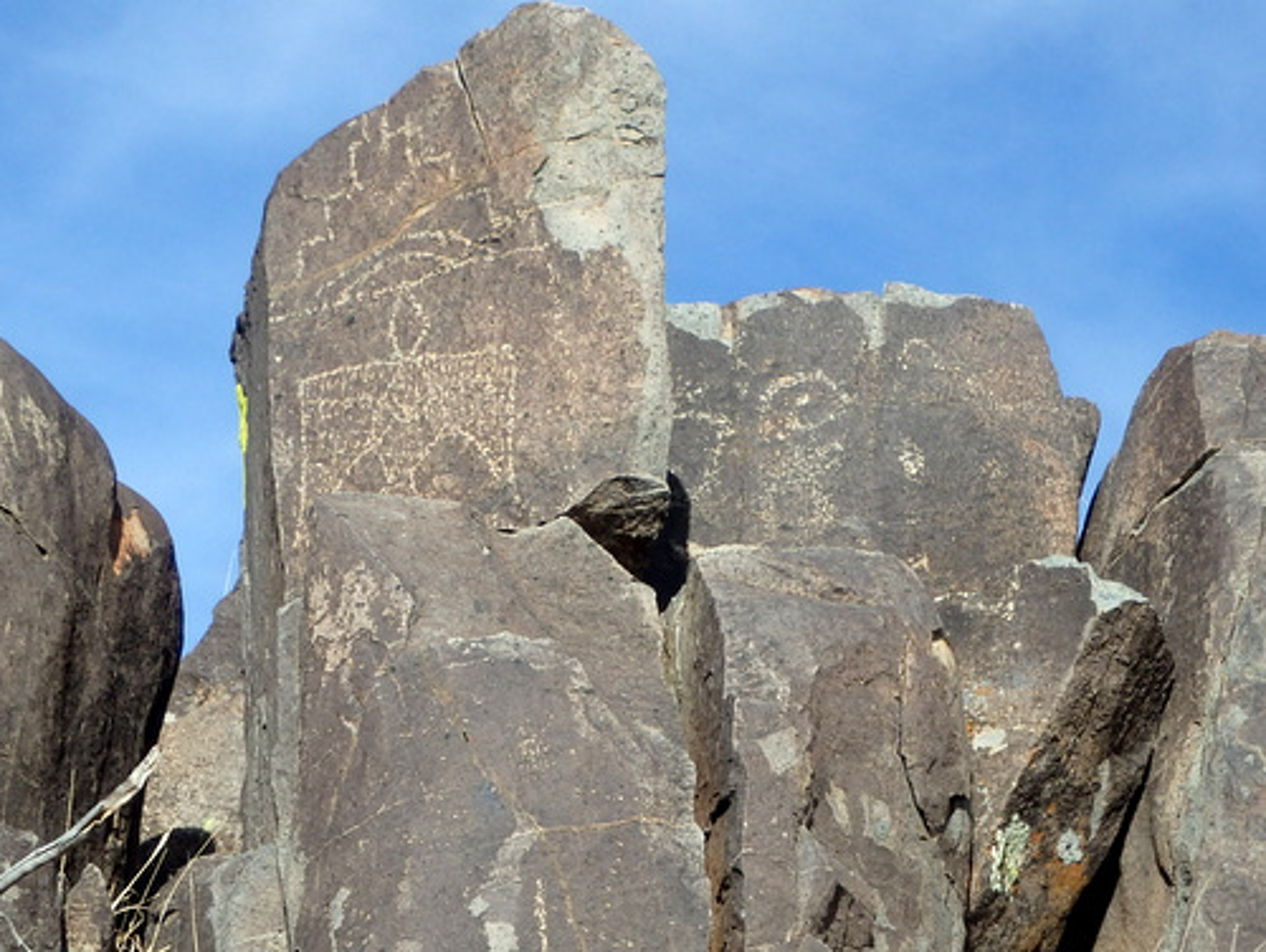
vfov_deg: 10.6
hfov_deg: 14.1
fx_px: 5125
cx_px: 633
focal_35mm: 140
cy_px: 476
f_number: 5.9
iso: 125
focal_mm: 25
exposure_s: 1/500
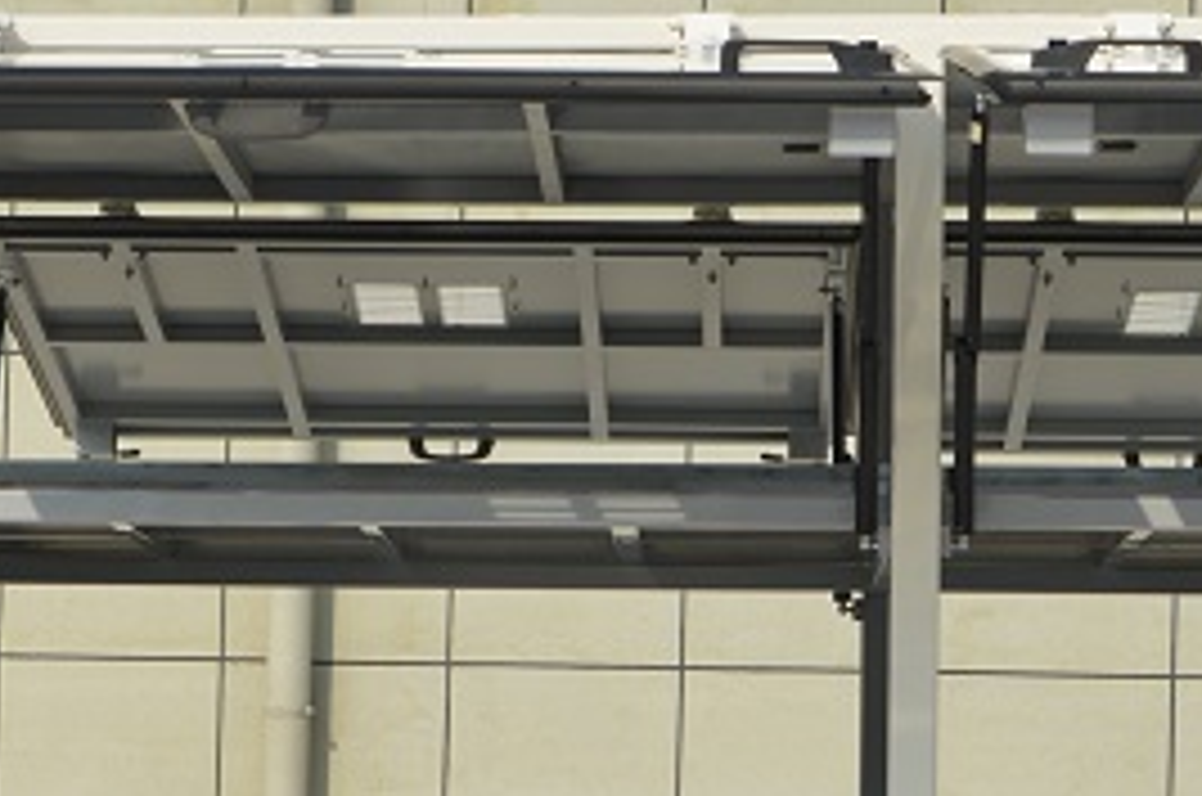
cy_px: 720
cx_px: 333
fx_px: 5399
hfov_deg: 12.7
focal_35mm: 162
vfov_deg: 8.4
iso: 100
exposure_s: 1/320
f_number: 9
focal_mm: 32
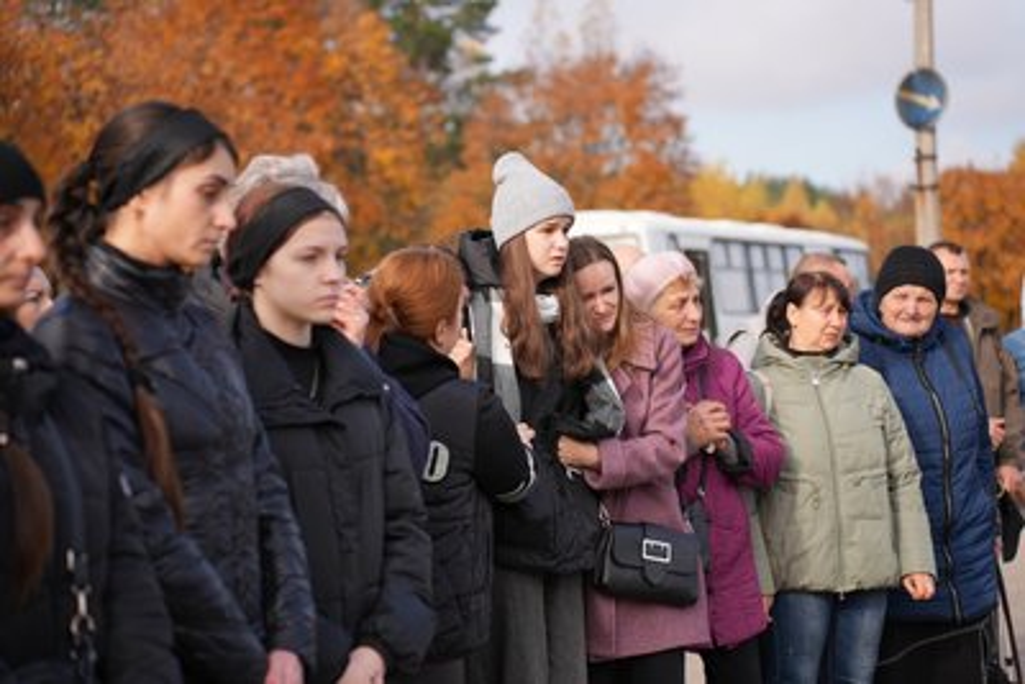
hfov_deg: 27.0
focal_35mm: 75
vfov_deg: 18.2
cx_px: 512
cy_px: 342
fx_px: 2136
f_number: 3.5
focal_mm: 75
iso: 80
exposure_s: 1/640
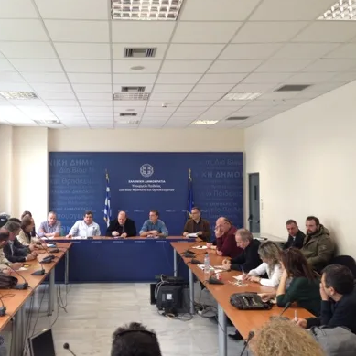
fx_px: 465
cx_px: 128
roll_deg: +1.2
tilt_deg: +2.8
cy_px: 174
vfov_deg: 41.9
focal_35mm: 40
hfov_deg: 41.5
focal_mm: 4.12
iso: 50
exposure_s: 1/20
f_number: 2.4
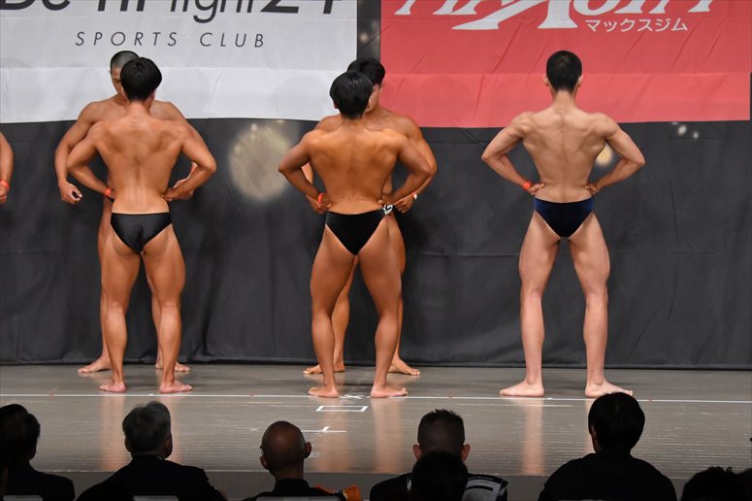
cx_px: 376
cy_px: 250
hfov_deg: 11.8
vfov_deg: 7.9
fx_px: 3633
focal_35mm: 174
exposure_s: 1/400
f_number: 5.6
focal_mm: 116
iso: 5000
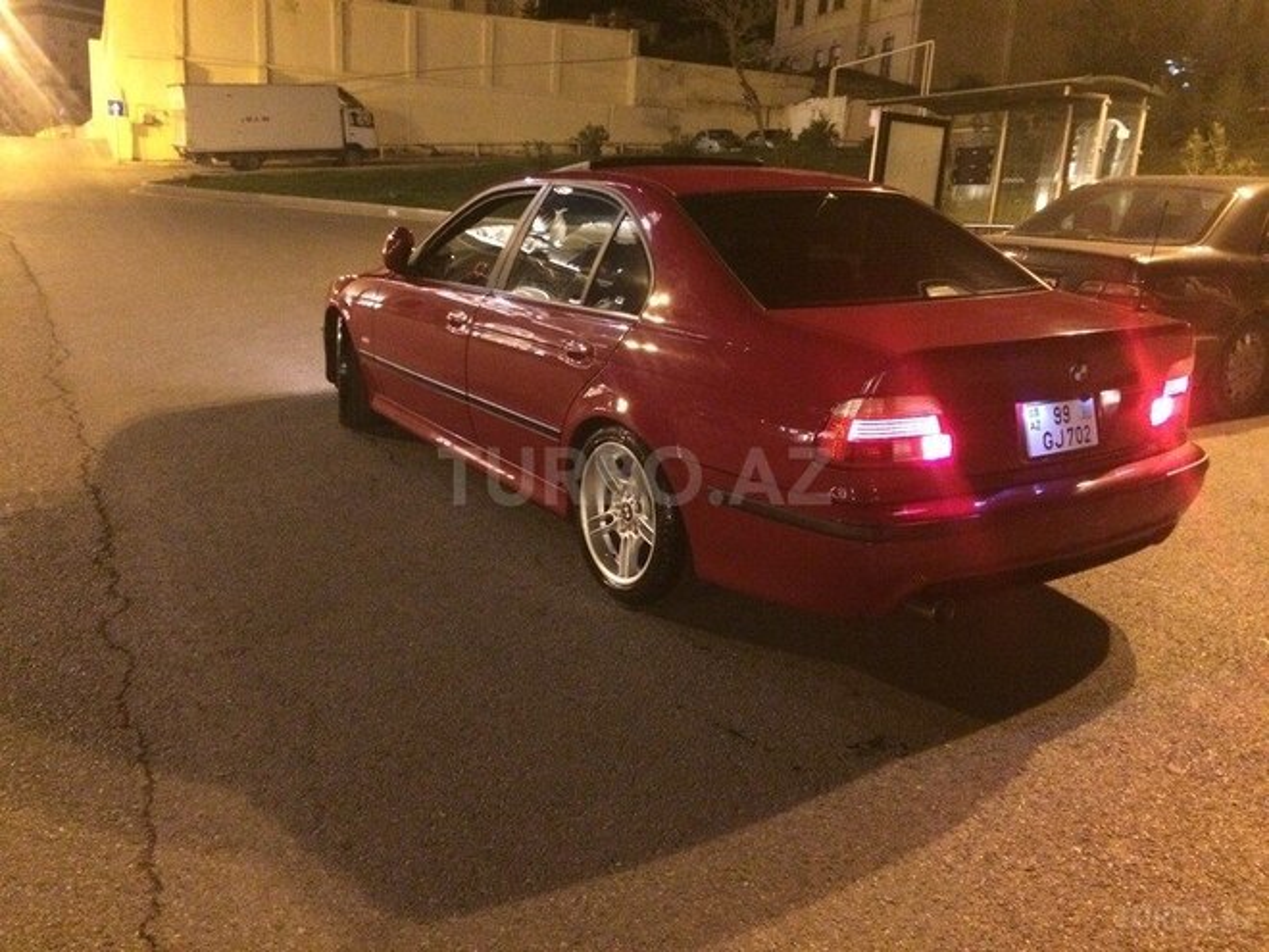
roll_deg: -2.5
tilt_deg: -11.5
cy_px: 476
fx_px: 1063
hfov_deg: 61.7
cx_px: 634
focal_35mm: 29
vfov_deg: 48.2
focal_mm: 4.15
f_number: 2.2
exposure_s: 1/17
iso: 640
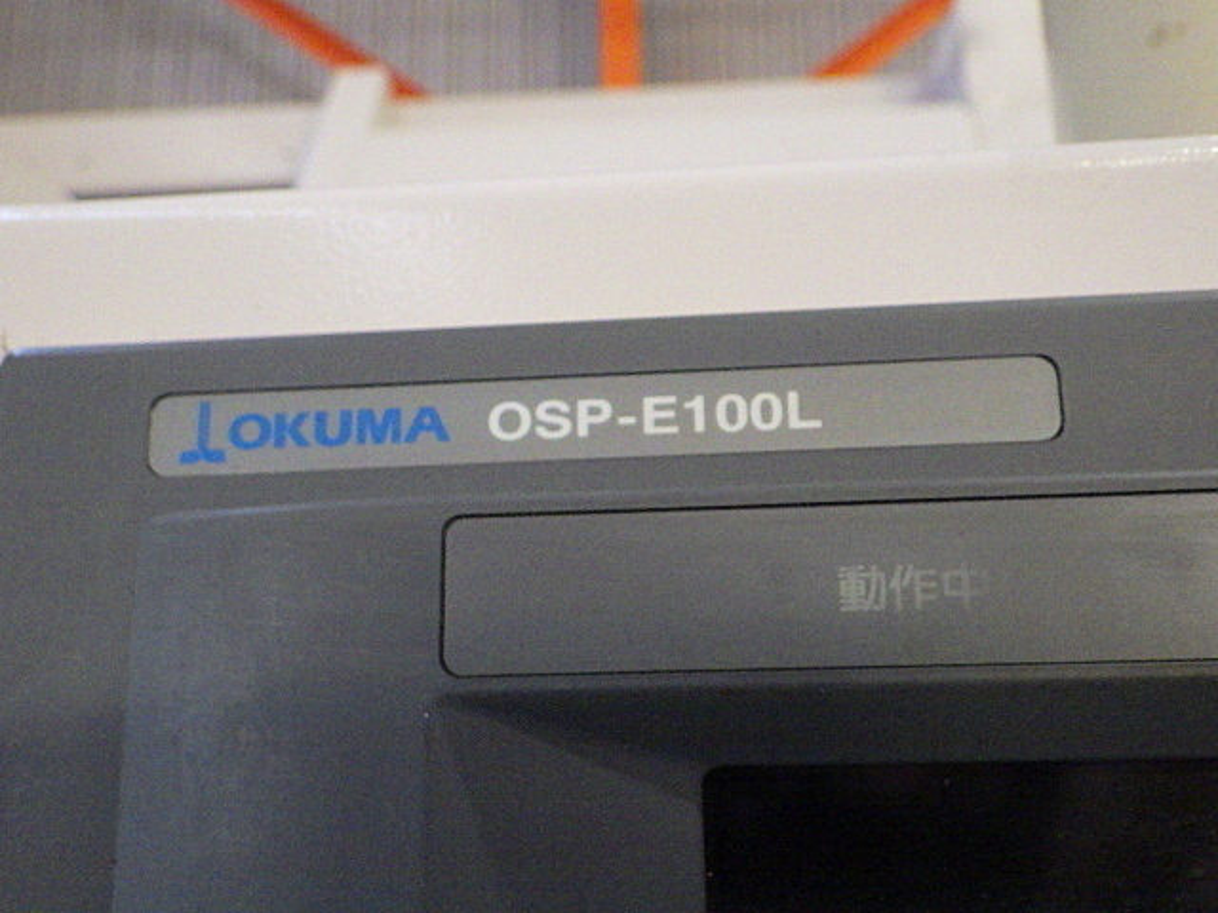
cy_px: 456
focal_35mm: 34
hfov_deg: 54.0
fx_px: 1196
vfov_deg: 41.8
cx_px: 609
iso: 800
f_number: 3.8
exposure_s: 1/50
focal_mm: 6.1
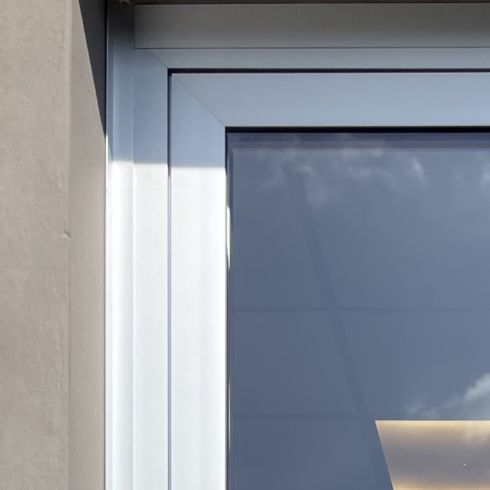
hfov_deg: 16.5
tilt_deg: +2.2
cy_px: 1019
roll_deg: +0.9
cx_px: 540
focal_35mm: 102
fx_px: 1634
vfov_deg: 14.0
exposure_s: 1/4292
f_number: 1.6
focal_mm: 4.2
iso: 32
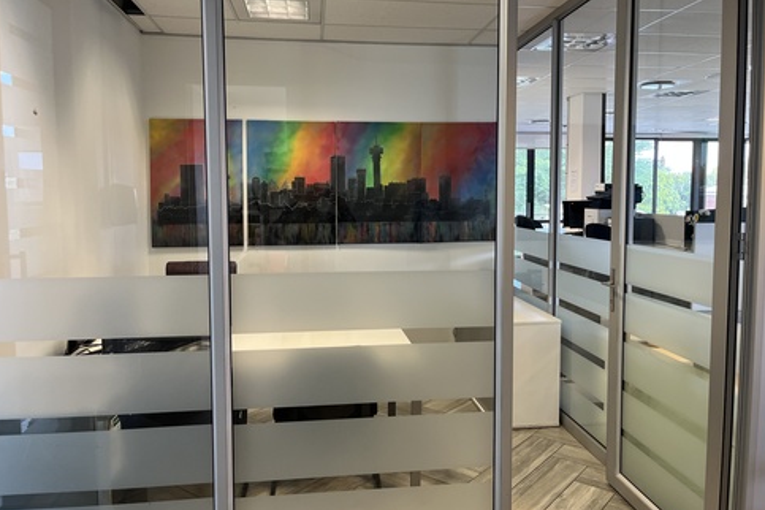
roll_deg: +0.2
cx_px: 388
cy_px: 235
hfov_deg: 65.5
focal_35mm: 28
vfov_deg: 46.4
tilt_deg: -5.8
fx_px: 595
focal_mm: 5.1
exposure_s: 1/100
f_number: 1.6
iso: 125
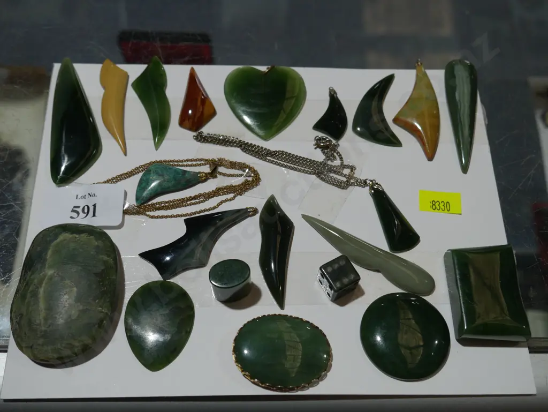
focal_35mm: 40
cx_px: 274
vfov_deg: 36.0
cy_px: 206
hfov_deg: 46.8
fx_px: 634
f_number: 4.5
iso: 200
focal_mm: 20
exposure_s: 1/125
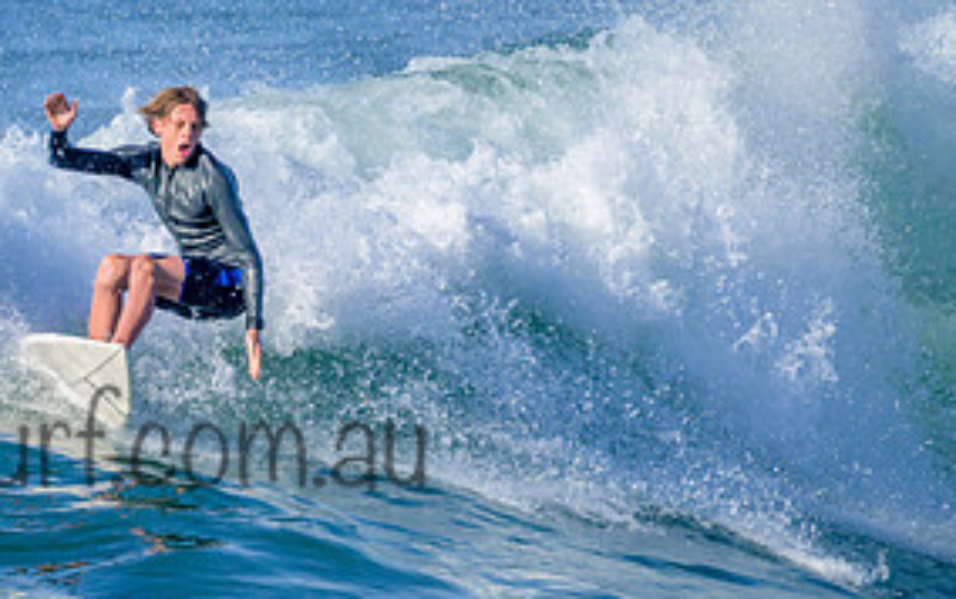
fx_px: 43388
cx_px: 71
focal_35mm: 1664
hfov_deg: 1.3
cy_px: 409
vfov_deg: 0.8
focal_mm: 800
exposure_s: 1/2000
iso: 800
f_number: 11
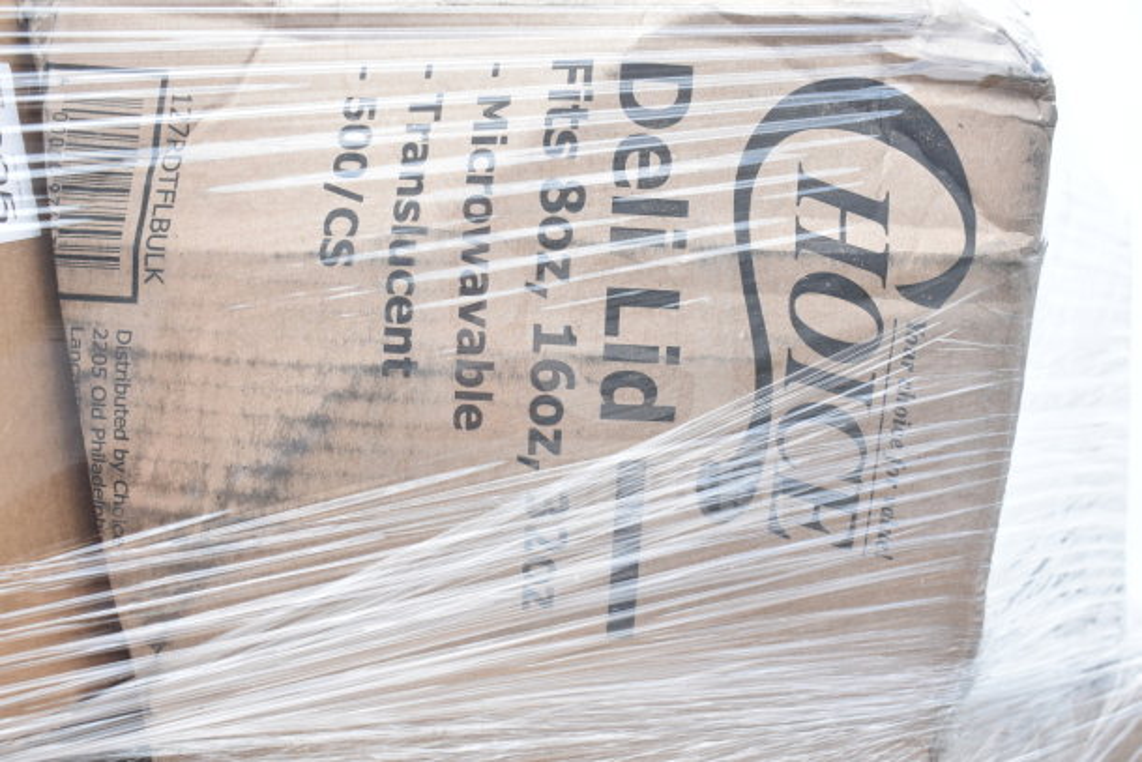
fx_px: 1428
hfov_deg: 43.6
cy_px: 381
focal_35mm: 45
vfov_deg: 29.9
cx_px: 571
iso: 200
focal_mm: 30
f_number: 6.3
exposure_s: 1/160
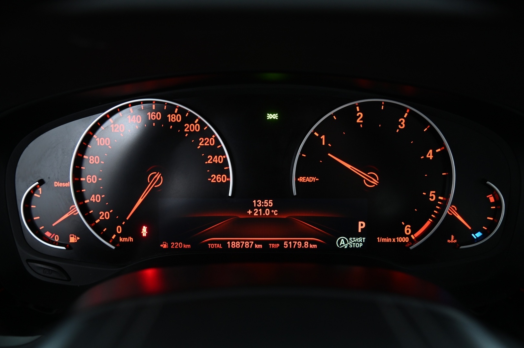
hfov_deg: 50.7
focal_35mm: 38
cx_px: 262
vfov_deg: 35.0
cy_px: 174
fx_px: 553
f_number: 4
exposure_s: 1/20
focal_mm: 38
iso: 2000
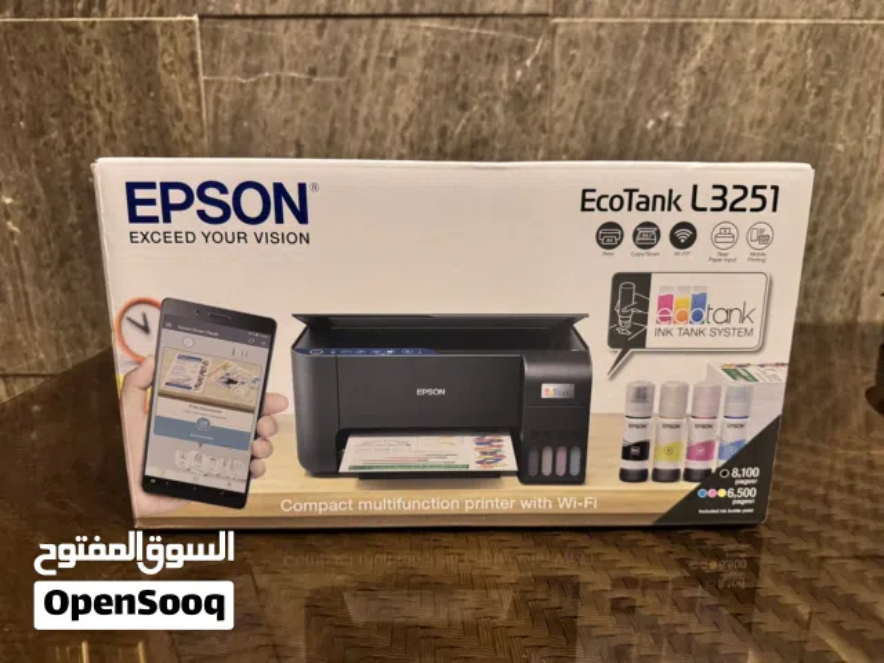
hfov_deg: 71.6
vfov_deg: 56.8
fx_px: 613
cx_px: 442
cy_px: 332
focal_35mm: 24
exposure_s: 1/50
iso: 800
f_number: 1.78
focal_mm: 6.76
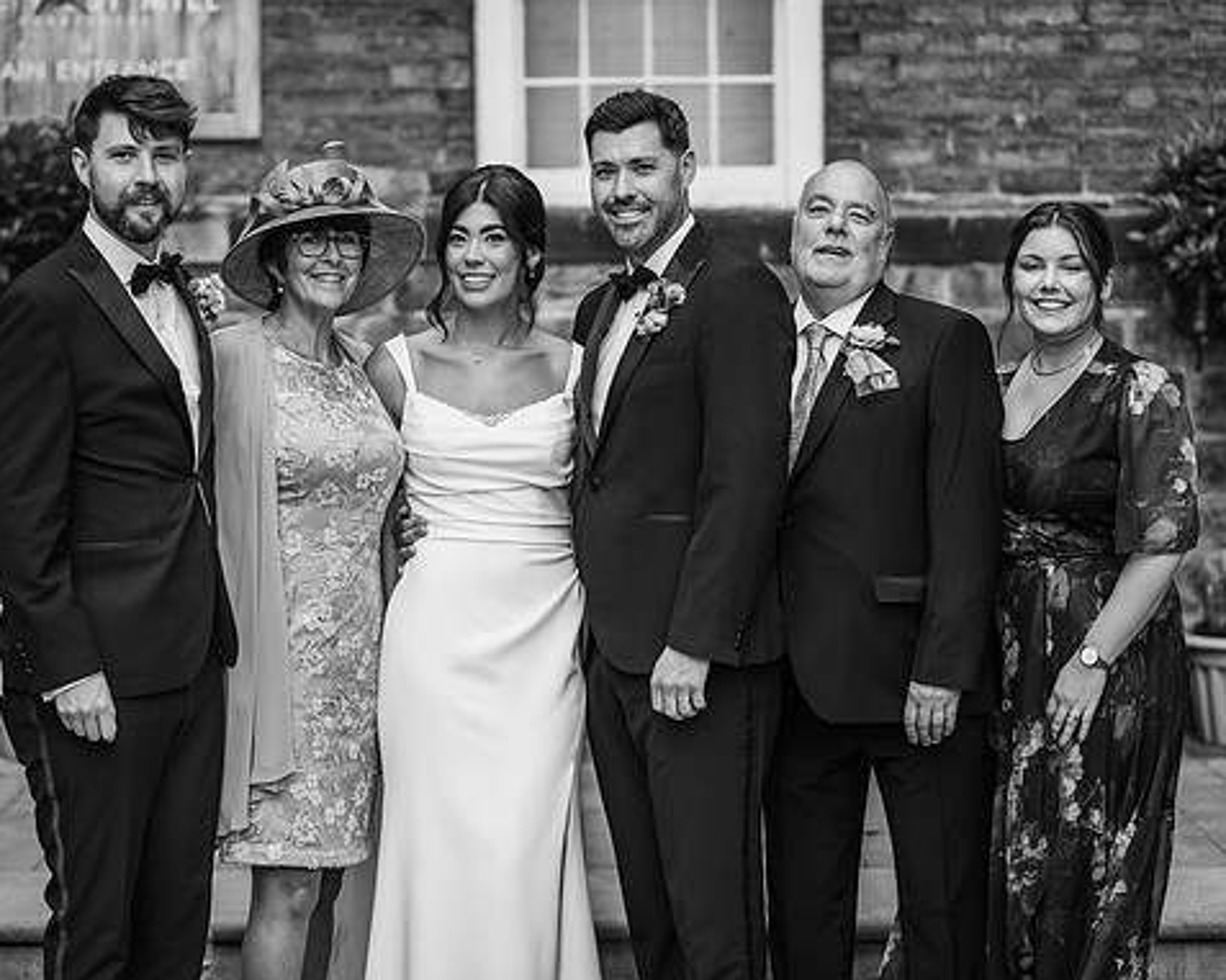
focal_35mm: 97
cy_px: 491
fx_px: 3517
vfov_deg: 15.8
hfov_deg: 19.8
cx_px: 555
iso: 100
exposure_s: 1/800
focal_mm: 85
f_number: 2.2
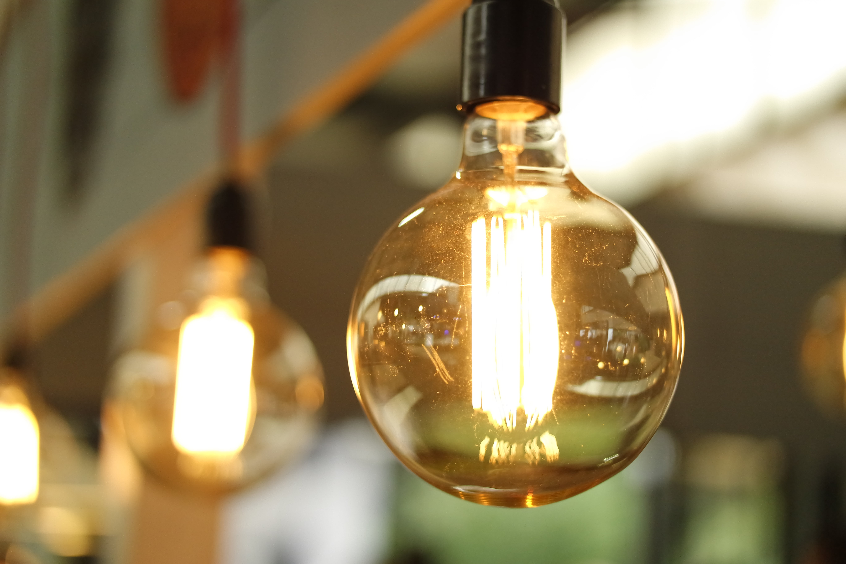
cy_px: 282
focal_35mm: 69
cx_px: 423
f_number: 1.8
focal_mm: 45
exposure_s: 1/800
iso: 1600
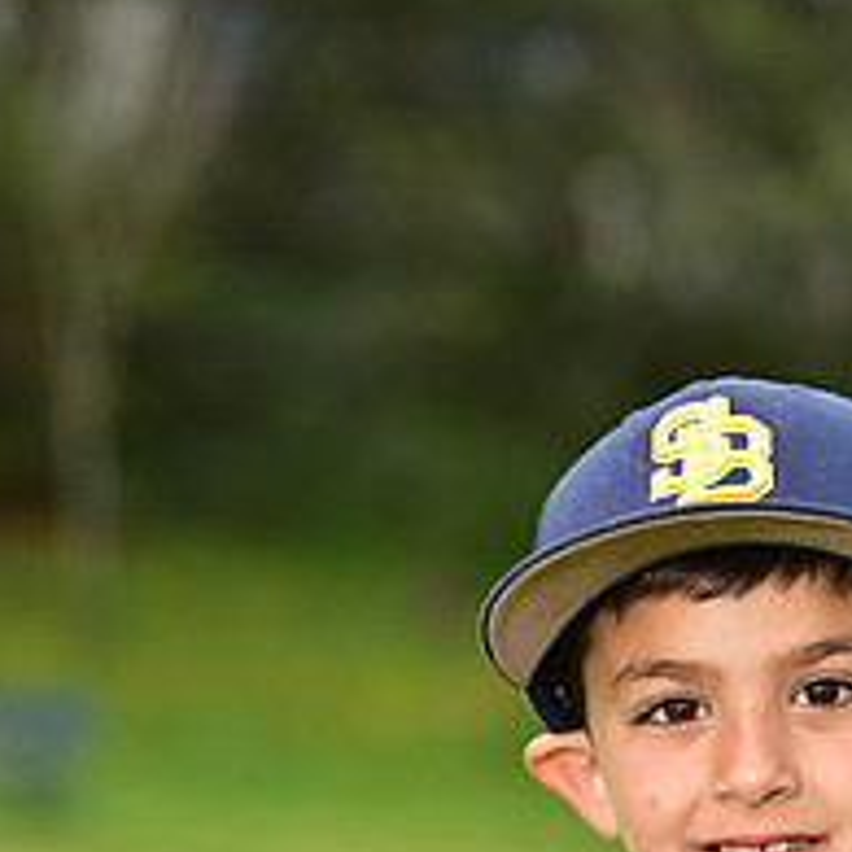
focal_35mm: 429
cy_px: 1070
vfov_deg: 4.1
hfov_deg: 4.1
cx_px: 762
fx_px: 11946
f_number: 6.3
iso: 400
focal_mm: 170
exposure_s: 1/250
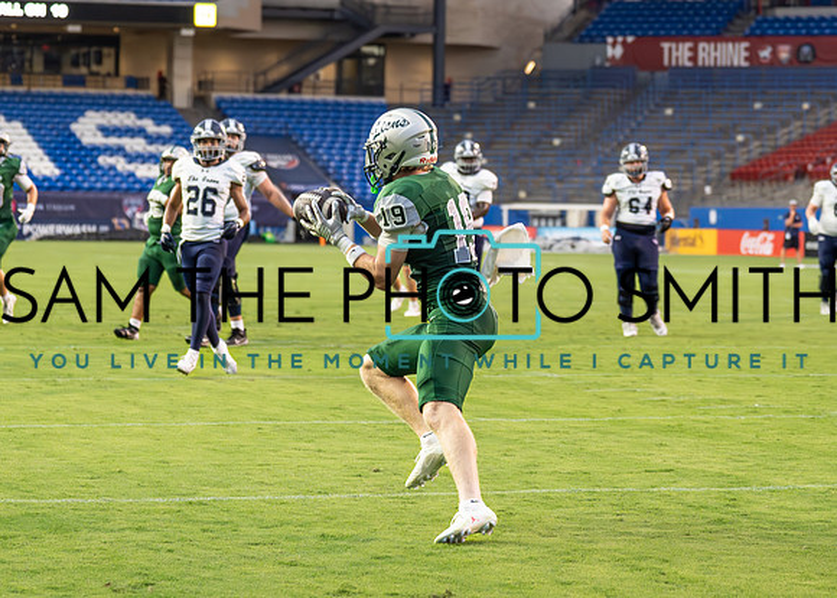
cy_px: 126
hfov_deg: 14.6
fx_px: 3274
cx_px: 349
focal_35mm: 138
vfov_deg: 10.4
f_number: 2.8
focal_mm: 70
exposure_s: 1/1250
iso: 2000
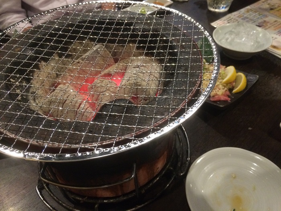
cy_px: 106
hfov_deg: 61.7
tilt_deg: -45.1
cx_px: 140
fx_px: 235
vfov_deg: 48.2
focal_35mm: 29
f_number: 2.2
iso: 320
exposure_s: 1/30
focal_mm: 4.15
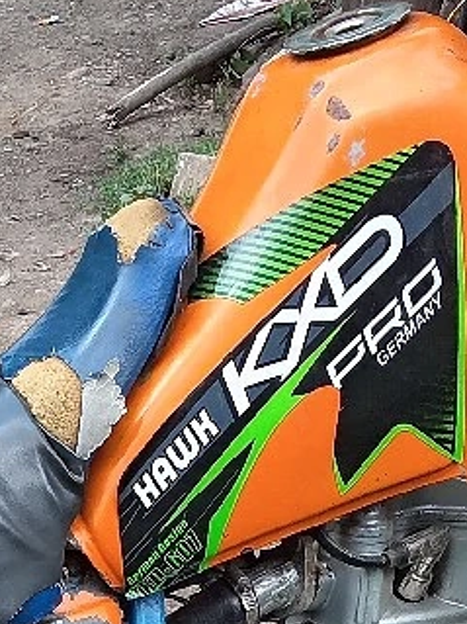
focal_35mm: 113
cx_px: 100
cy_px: 840
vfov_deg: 16.4
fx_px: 2034
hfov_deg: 13.0
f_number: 1.8
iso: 167
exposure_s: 1/100
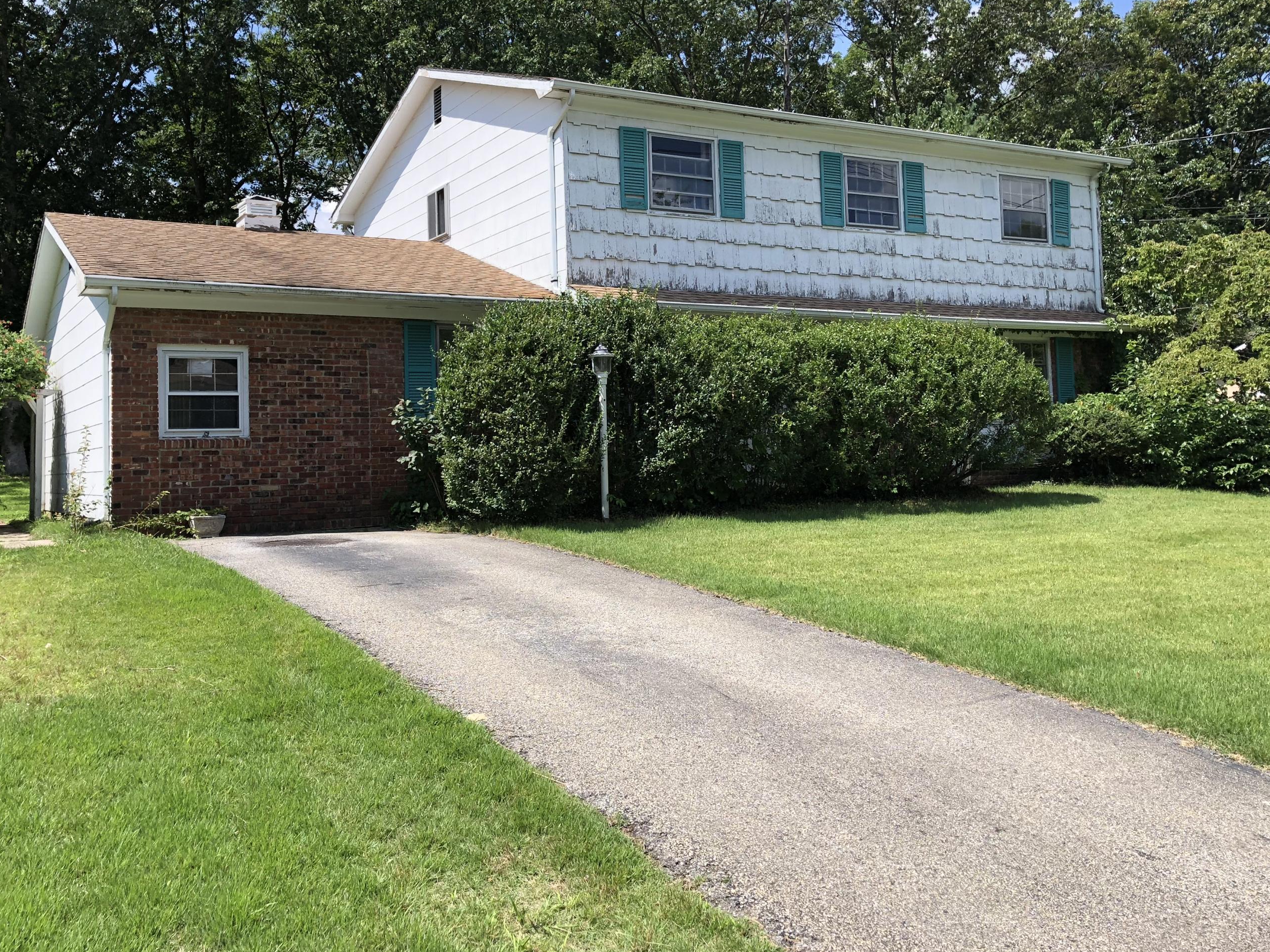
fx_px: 1211
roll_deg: +0.3
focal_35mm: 33
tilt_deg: +1.9
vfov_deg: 42.8
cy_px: 405
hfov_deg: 55.3
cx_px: 594
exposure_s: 1/1333
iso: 20
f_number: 1.8
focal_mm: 3.99
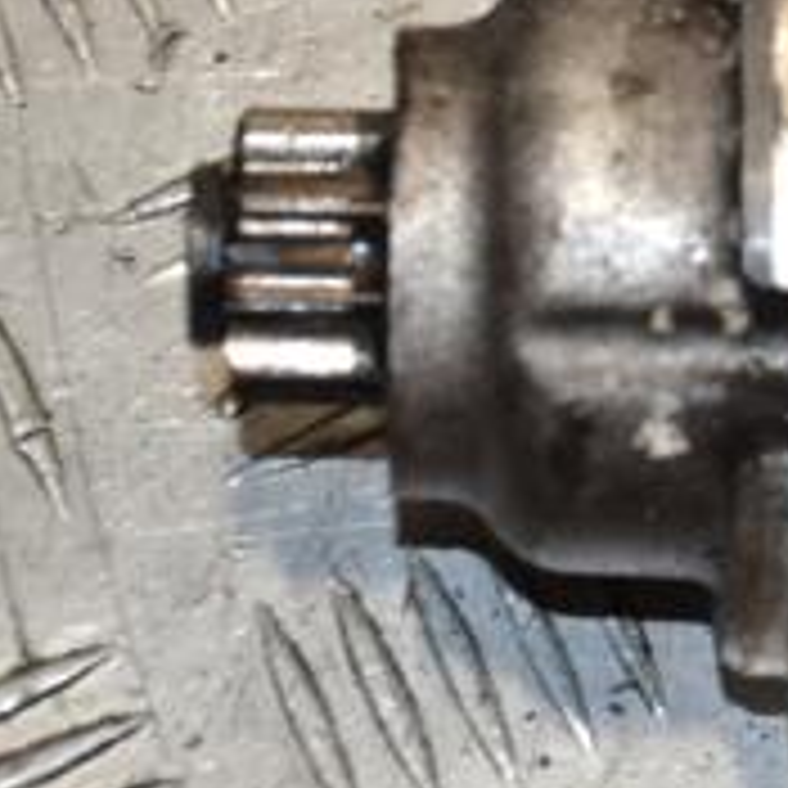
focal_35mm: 219
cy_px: 59
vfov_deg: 8.0
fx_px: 5640
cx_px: 1342
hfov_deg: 7.8
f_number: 5
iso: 800
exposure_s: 1/160
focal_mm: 50
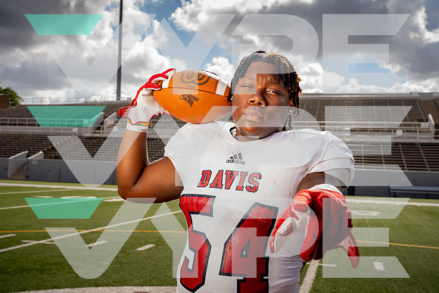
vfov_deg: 31.2
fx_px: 524
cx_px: 220
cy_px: 146
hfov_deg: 45.4
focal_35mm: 43
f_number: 7.1
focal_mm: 43
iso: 64
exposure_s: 1/250
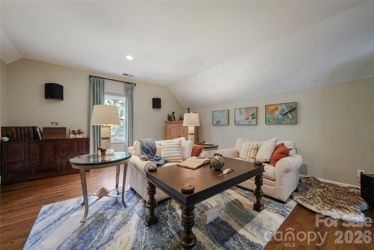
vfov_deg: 85.5
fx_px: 135
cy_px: 125
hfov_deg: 108.3
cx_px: 187
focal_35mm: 13
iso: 160
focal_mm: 13
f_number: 9
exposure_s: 1.6
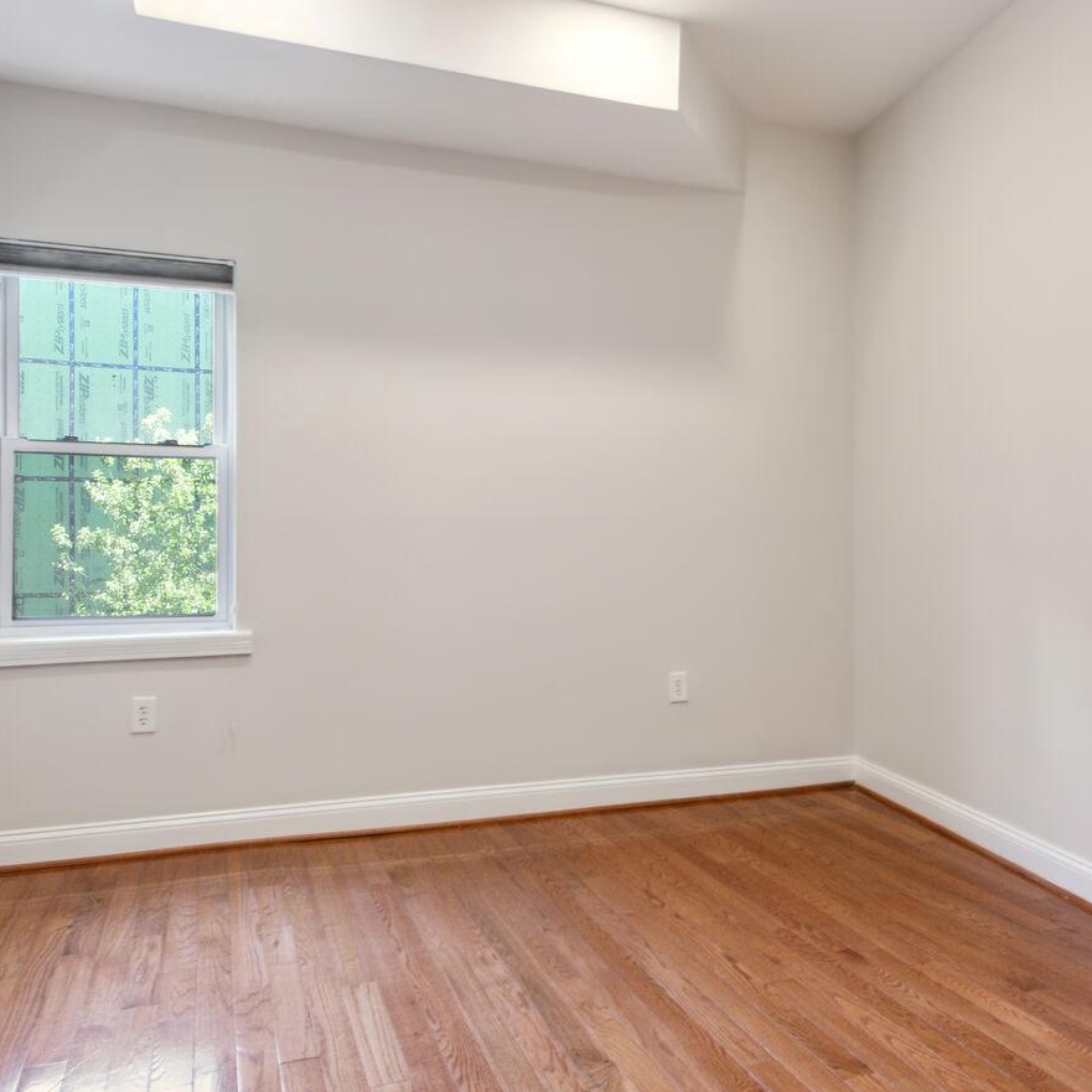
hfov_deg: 62.8
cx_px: 601
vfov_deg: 62.7
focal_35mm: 25
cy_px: 610
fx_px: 892
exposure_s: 1/3
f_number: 9
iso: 200
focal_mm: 10
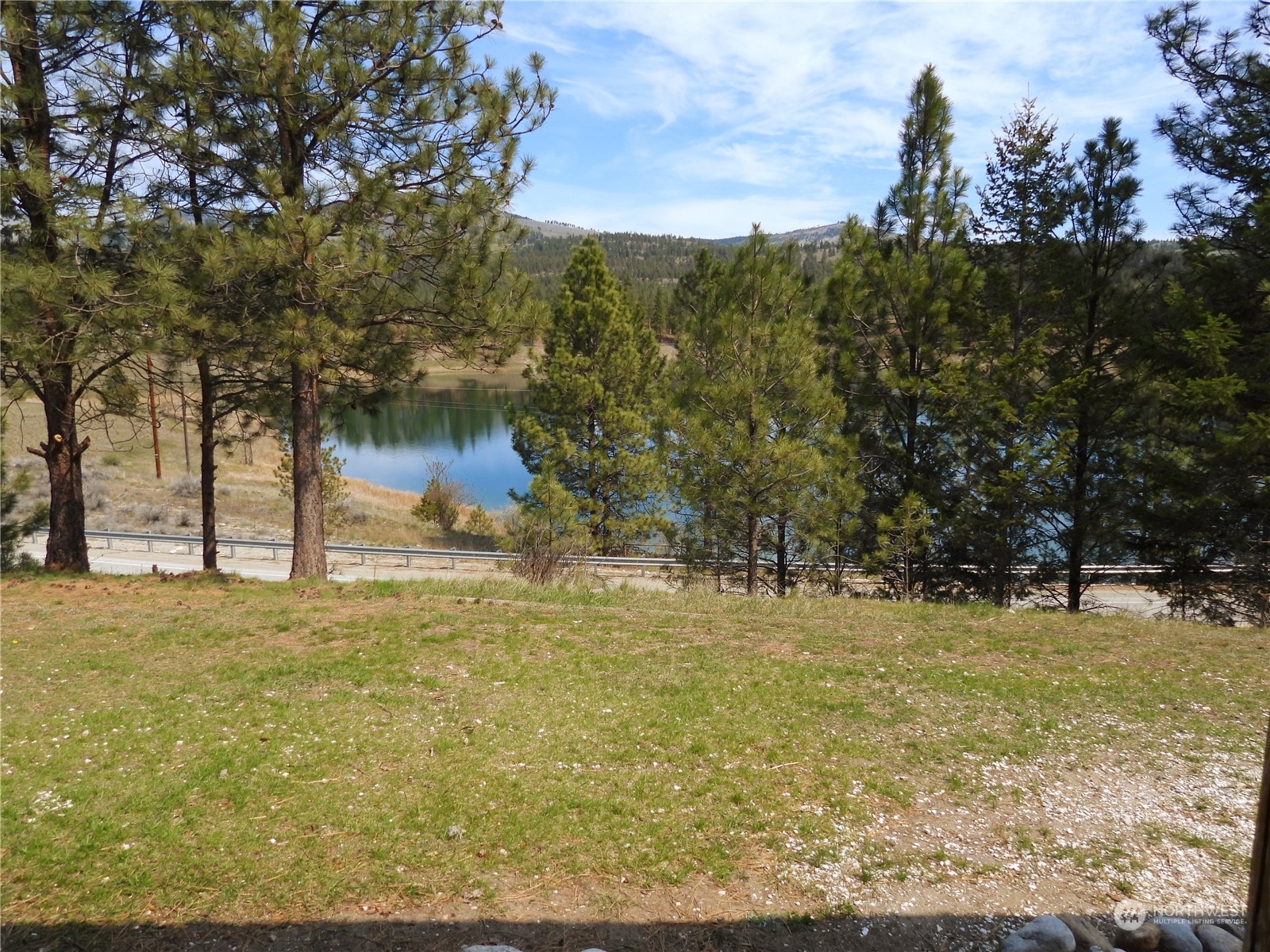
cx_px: 635
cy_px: 476
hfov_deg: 71.6
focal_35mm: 24
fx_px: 881
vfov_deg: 56.8
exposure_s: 1/1250
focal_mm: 4.3
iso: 100
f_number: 2.8
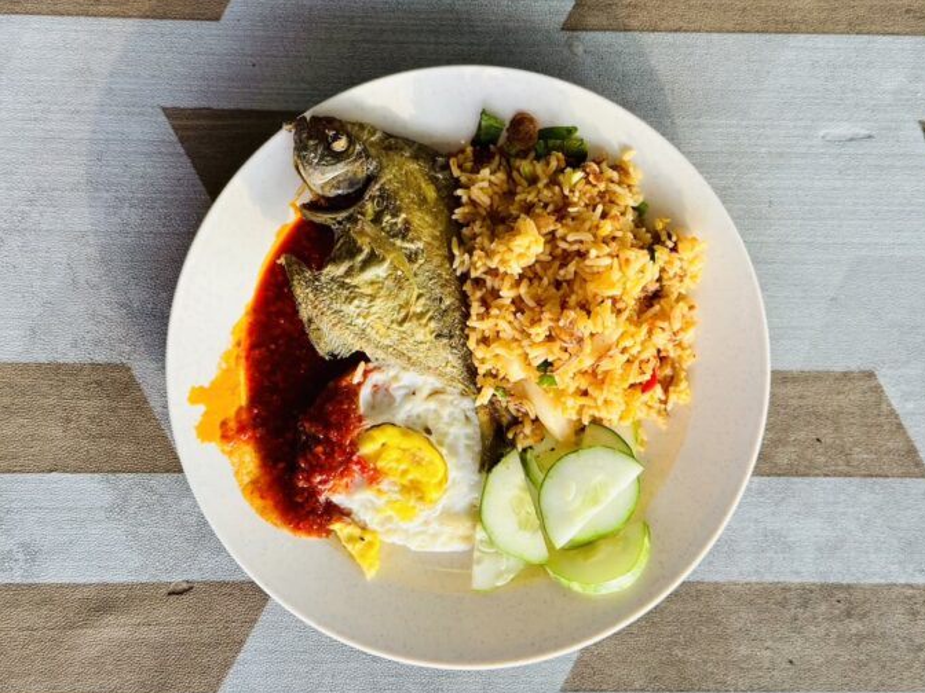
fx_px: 1336
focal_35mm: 50
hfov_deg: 38.2
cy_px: 360
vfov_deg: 29.1
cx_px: 479
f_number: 1.78
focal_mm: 6.86
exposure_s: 1/121
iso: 80
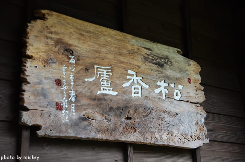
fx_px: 387
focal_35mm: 57
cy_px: 81
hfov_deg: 35.1
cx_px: 122
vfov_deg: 23.6
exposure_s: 1/500
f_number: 4.2
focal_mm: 38
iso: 800
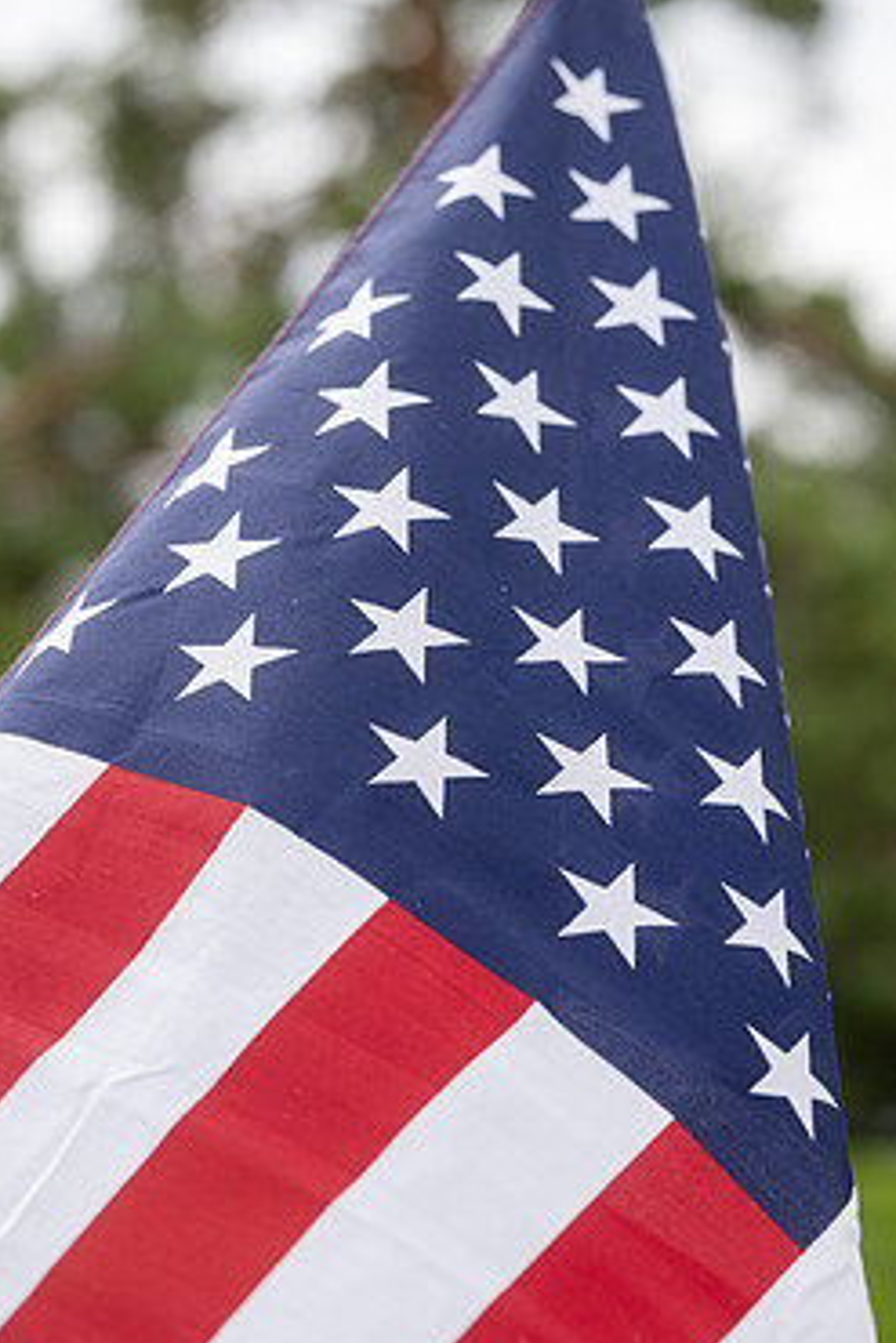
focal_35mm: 124
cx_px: 421
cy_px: 748
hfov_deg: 11.1
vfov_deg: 16.5
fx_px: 4625
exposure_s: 1/800
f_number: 4
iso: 100
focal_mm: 102
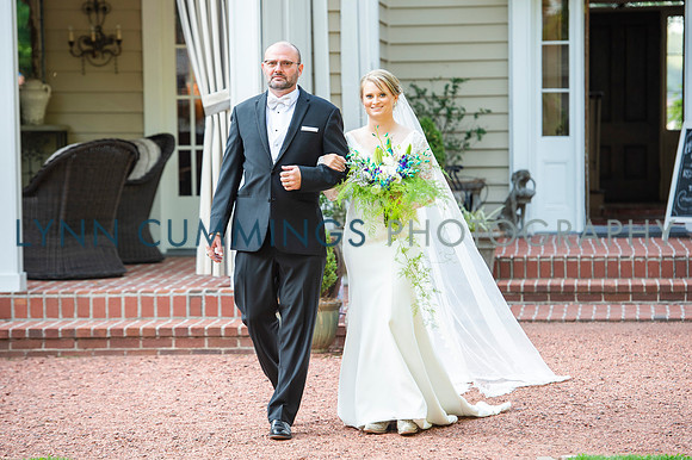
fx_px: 2978
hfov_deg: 13.3
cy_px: 230
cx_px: 346
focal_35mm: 155
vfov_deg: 8.8
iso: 400
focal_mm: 155
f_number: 3.5
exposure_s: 1/320
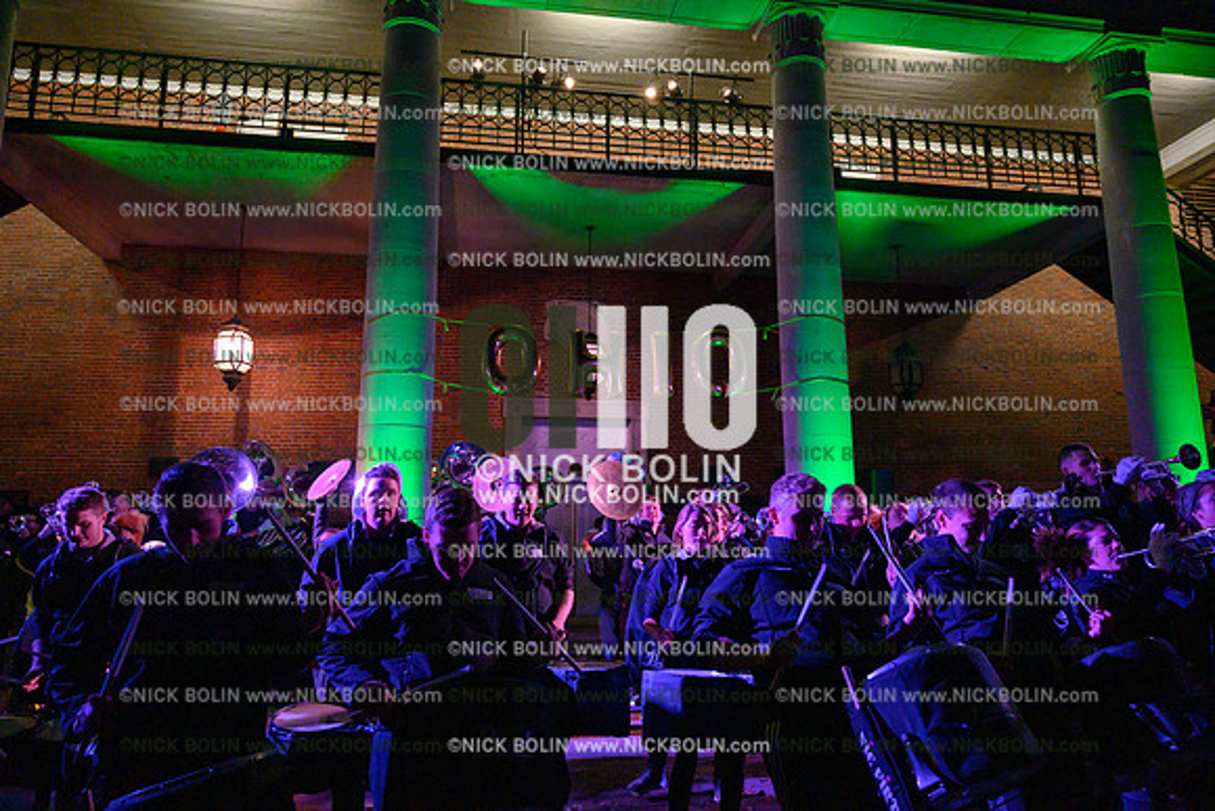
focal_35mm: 24
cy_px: 406
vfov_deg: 53.2
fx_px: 810
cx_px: 608
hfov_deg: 73.7
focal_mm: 24
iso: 12800
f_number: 4
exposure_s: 1/500
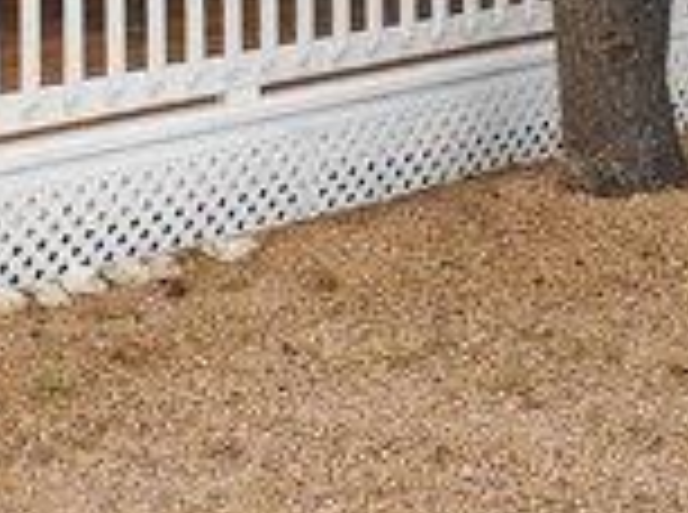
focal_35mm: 130
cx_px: 450
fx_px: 2578
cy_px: -446
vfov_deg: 10.6
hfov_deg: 15.2
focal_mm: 5.5
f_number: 3.6
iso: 80
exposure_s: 1/125
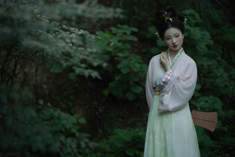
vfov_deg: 16.1
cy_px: 78
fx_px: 555
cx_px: 118
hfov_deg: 23.9
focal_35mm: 85
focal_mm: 85
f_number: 1.8
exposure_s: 1/160
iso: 400
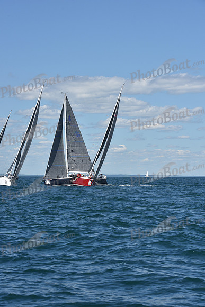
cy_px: 154
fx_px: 939
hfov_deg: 12.5
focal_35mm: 110
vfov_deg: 18.6
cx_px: 102
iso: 250
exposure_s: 1/800
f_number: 11
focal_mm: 110
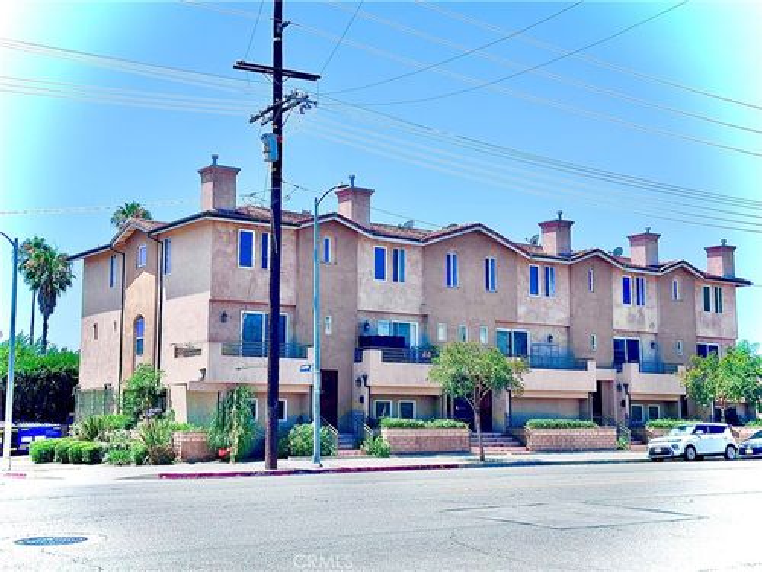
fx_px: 1057
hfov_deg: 39.7
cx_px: 381
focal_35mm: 48
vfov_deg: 30.3
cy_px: 286
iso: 64
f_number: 1.78
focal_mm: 6.86
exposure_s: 1/3472
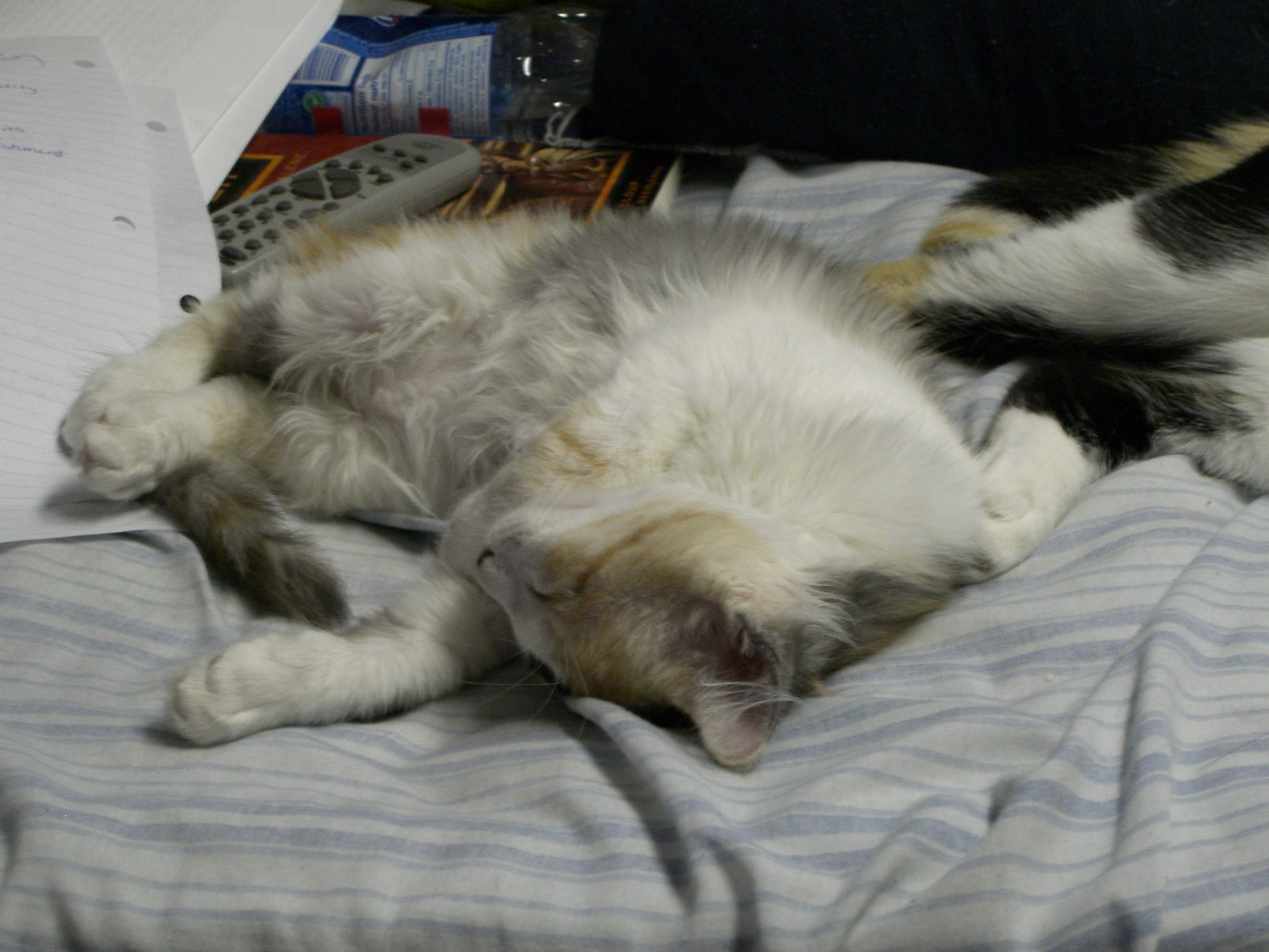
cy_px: 476
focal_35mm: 80
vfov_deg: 18.4
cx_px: 634
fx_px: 2933
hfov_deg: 24.4
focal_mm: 16.6
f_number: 4.4
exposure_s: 1/20
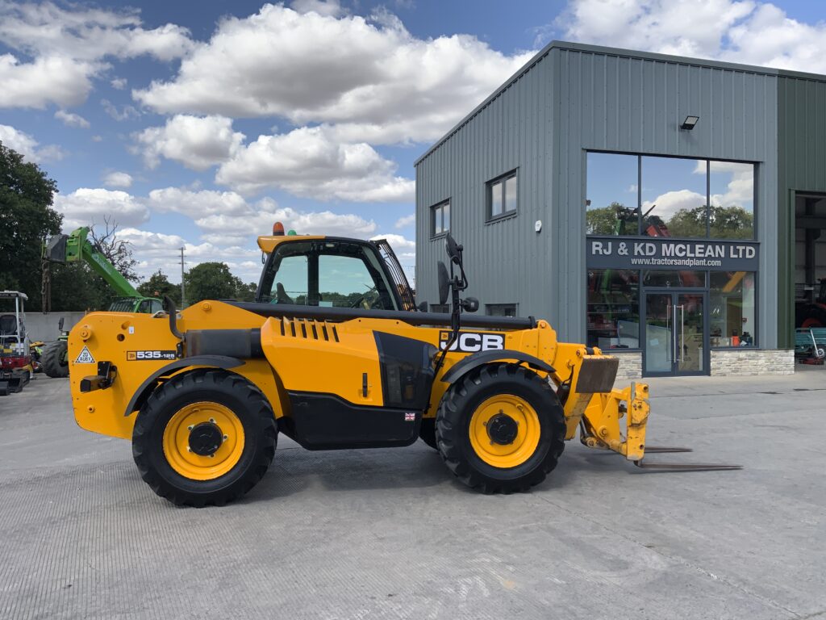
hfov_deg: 61.7
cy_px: 310
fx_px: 692
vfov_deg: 48.2
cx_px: 413
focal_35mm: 29
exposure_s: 1/816
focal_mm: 3
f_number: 1.8
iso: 16
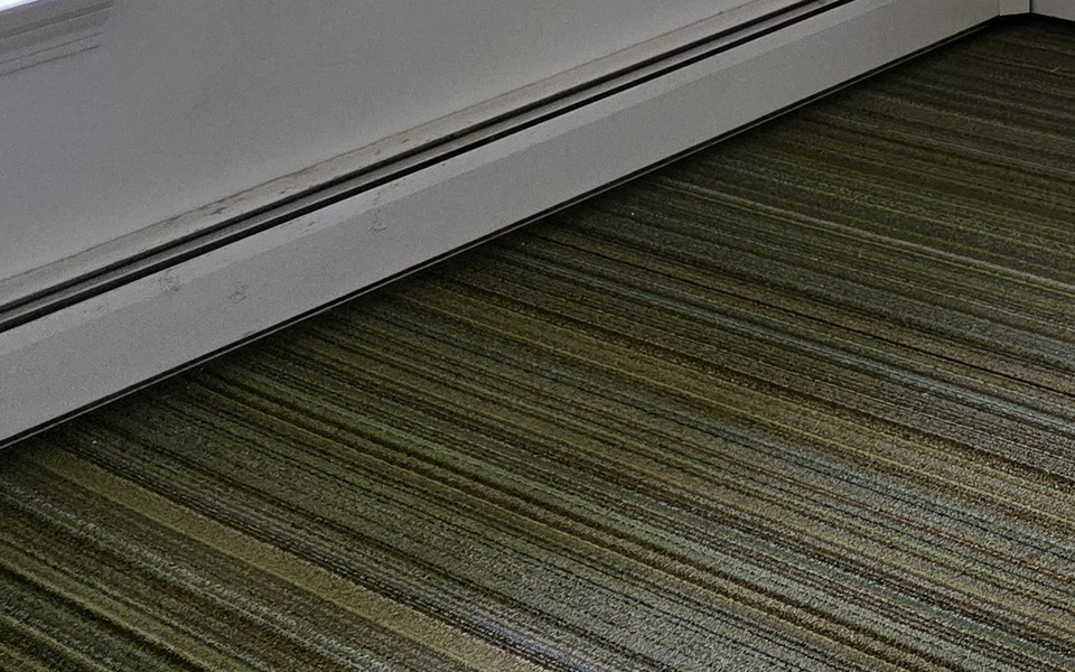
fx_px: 2285
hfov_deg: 21.8
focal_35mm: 78
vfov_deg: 15.2
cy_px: -395
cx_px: 1630
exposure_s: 1/120
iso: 200
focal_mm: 6.3
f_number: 1.7
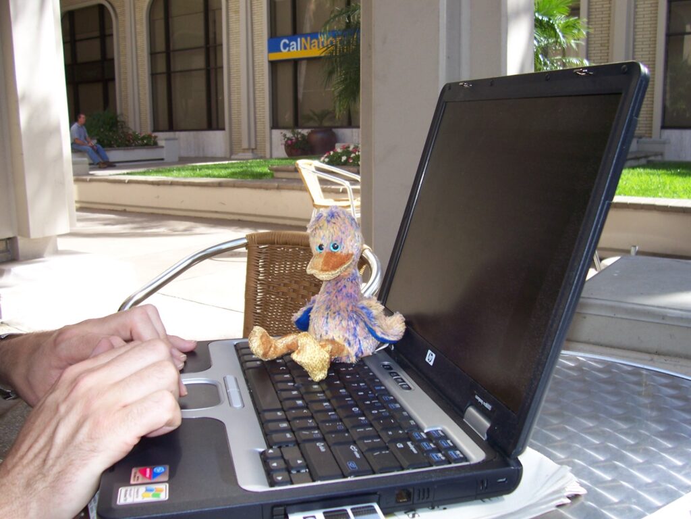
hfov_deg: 54.0
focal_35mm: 34
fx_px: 679
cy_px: 260
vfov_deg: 41.8
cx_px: 346
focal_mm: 5.6
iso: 80
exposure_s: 1/350
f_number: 2.7
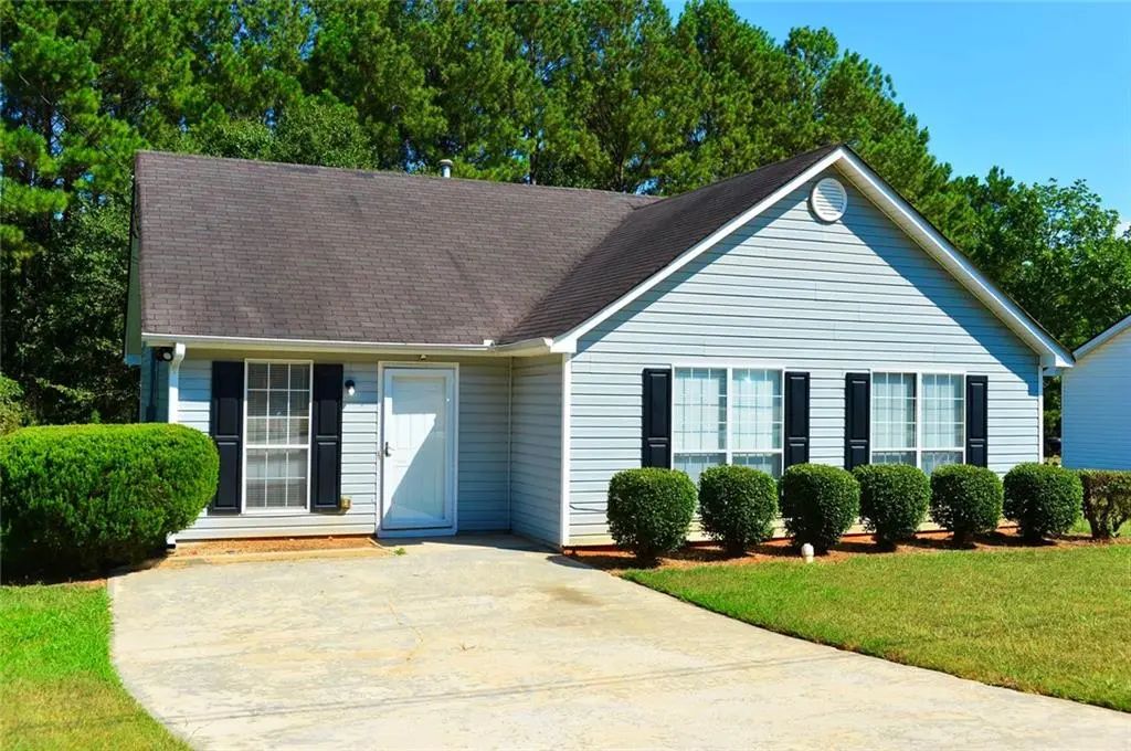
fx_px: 1192
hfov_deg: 50.7
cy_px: 376
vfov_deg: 35.0
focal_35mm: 38
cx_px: 566
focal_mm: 38
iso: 800
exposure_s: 1/2000
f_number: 8
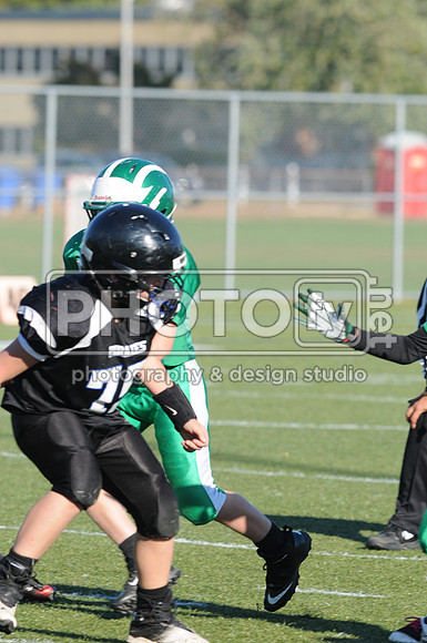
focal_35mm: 450
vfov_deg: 4.6
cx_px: 214
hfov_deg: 3.0
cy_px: 322
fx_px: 8030
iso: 200
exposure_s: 1/500
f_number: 7.1
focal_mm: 300
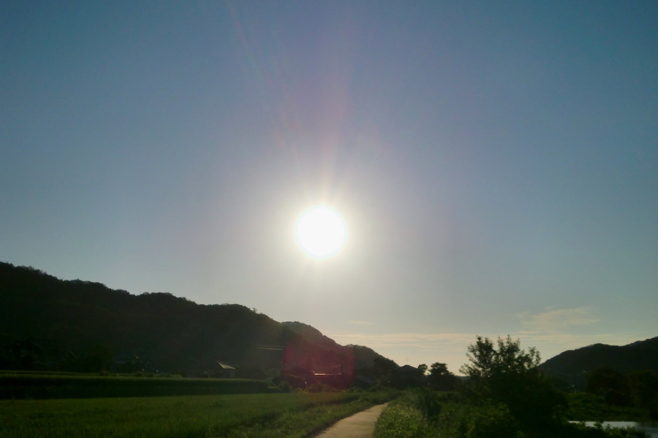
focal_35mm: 41
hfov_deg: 47.4
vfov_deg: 32.6
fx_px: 749
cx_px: 330
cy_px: 221
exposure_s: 1/1250
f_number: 9.1
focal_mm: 6.51
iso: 64
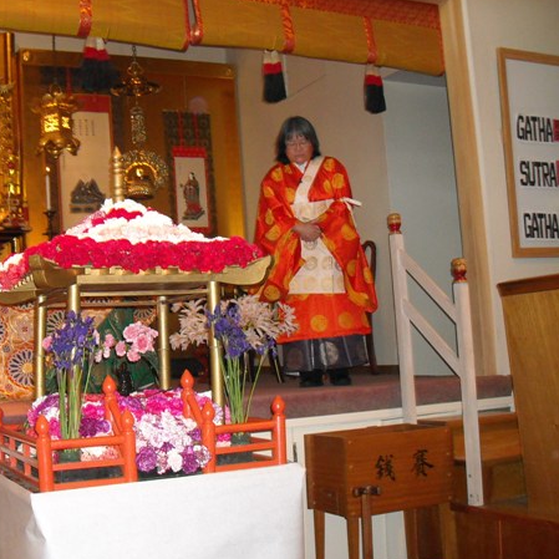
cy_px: 301
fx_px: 822
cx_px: 156
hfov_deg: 36.9
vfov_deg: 37.5
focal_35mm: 45
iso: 400
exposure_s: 1/60
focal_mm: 5.7
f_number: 2.8
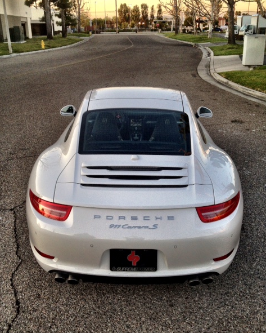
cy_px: 159
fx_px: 364
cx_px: 133
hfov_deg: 40.1
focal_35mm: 37
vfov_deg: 49.1
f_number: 2.4
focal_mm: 4.28
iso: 80
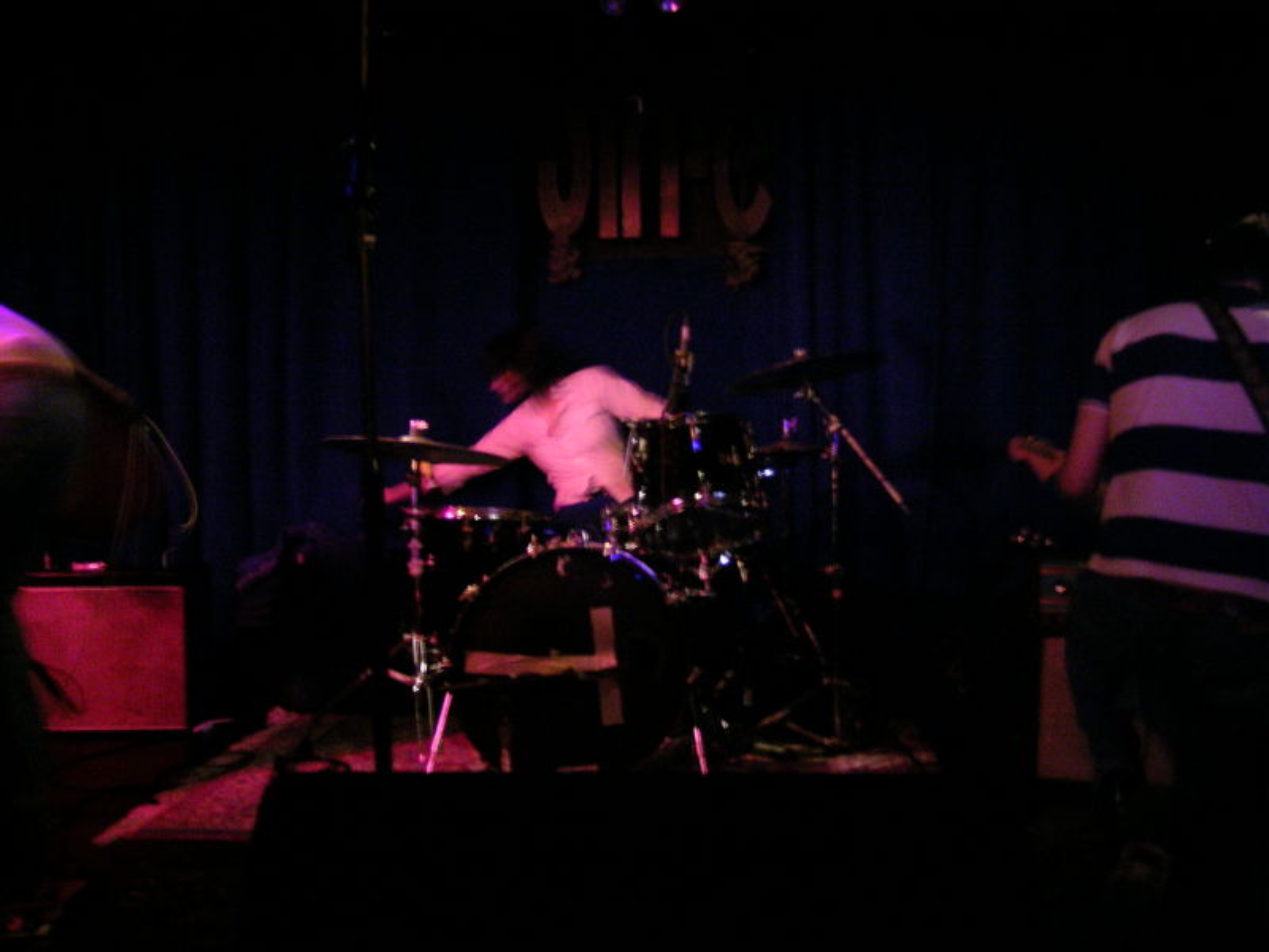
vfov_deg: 40.7
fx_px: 1283
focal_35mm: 35
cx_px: 634
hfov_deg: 52.6
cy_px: 476
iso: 400
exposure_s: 1/2
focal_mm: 7.2
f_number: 3
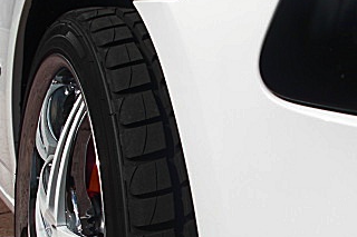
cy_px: 162
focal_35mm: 75
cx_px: 232
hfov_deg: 26.9
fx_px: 743
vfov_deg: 18.1
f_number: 7.9
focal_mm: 6.3
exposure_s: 1/320
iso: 50
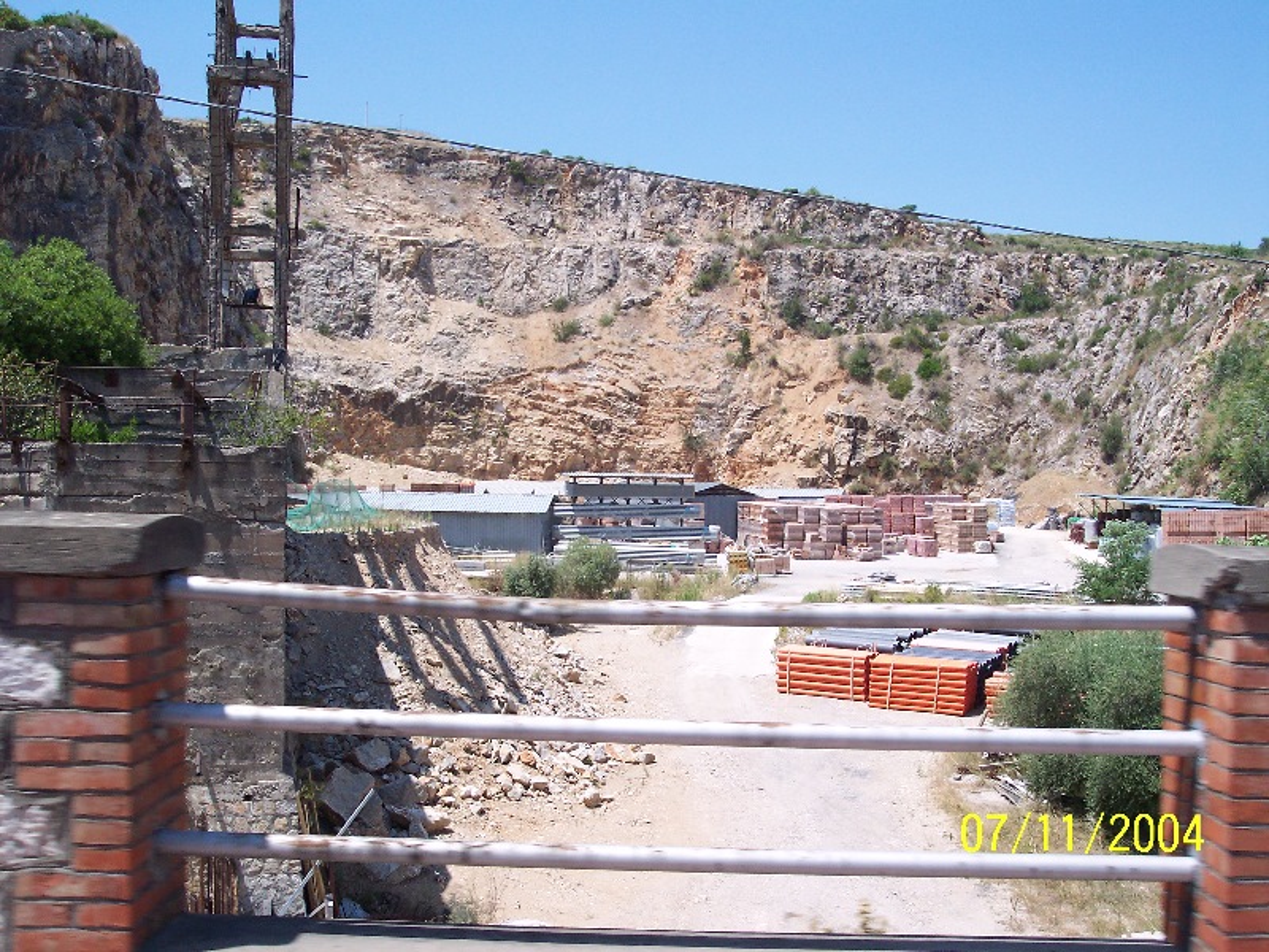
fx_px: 1393
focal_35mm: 38
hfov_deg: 49.0
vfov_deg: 37.7
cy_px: 476
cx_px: 634
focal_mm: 8
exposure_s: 1/500
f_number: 4.8
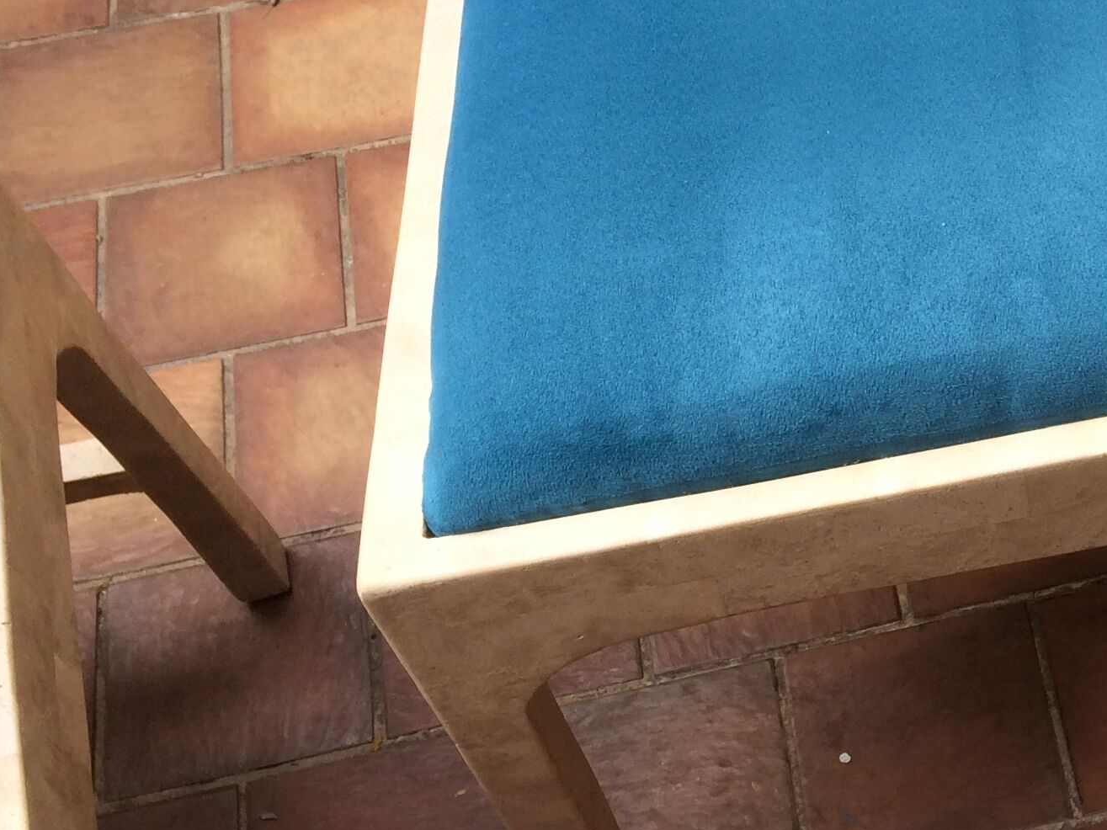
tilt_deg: -57.3
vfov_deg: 20.4
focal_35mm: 72
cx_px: 1331
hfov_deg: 24.5
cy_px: 437
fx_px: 2302
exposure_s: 1/258
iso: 32
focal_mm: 4.15
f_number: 2.2
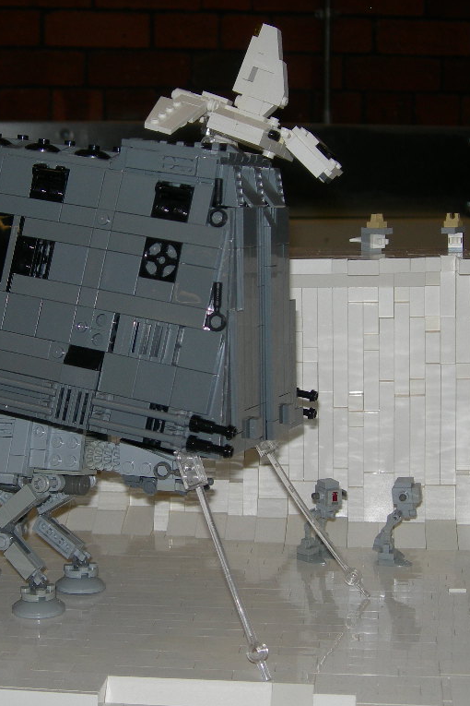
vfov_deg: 28.5
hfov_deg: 19.1
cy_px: 353
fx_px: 1390
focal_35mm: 71
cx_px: 135
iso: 50
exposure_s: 1/60.1
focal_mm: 10.6
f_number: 3.2
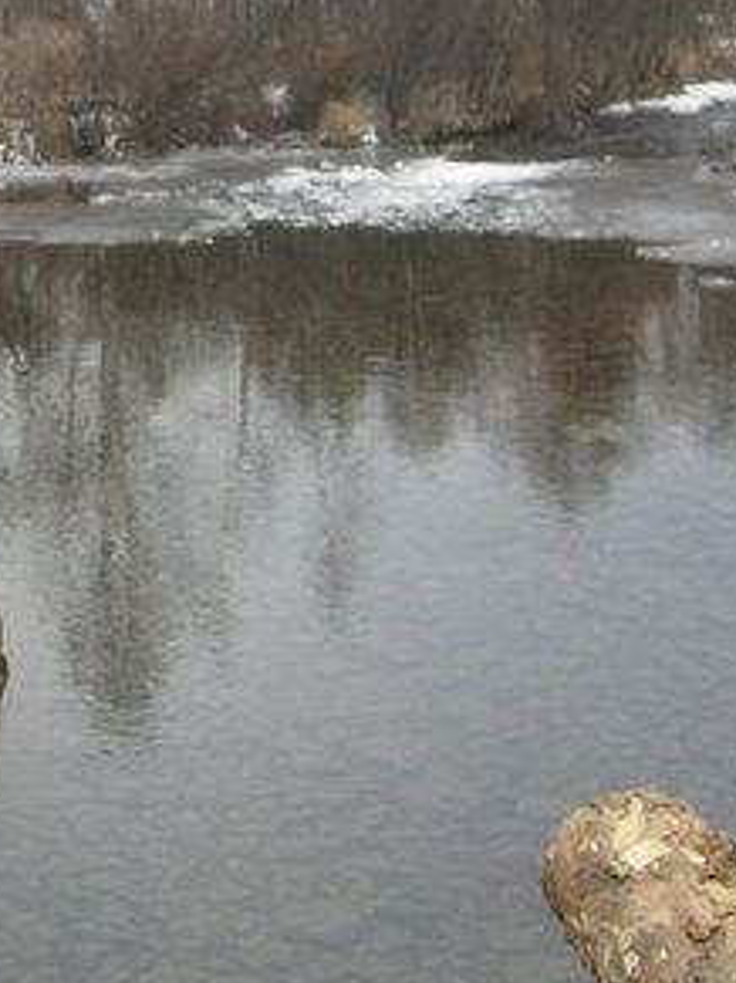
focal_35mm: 77
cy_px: 206
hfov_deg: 18.5
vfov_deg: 25.0
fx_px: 2184
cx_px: -54
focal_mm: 5.8
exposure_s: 1/250
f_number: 2.8
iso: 80
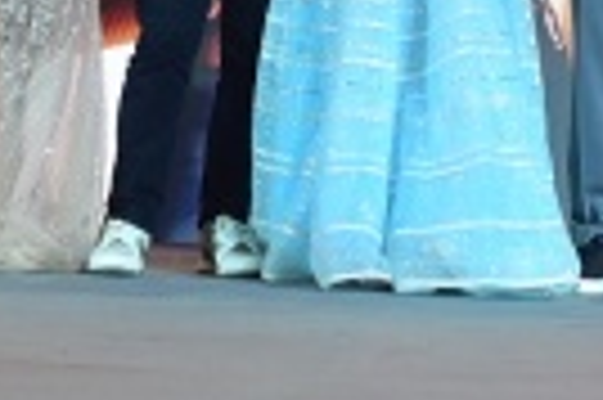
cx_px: 351
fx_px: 2242
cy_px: -521
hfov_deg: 15.3
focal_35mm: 134
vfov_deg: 9.3
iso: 800
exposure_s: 1/160
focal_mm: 24
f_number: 5
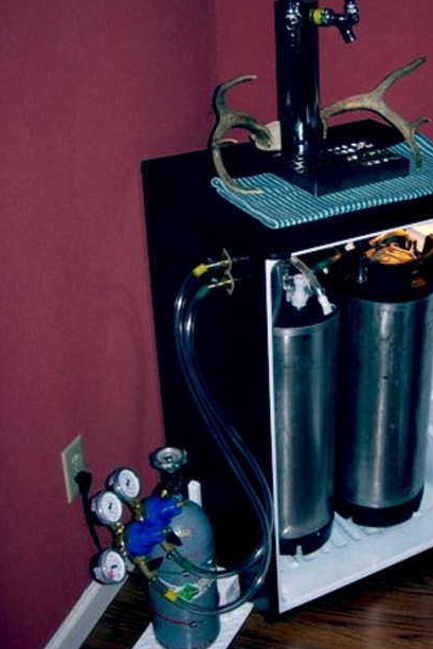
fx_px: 992
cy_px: 301
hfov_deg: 24.3
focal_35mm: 55
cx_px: 335
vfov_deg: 36.2
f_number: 2.8
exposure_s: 1/64
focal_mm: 7.8
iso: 79
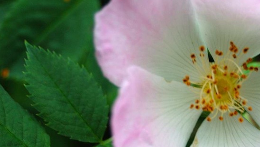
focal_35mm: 162
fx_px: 1117
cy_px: 81
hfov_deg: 13.2
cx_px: 216
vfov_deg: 7.5
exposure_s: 1/30
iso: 250
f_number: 5.6
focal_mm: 55
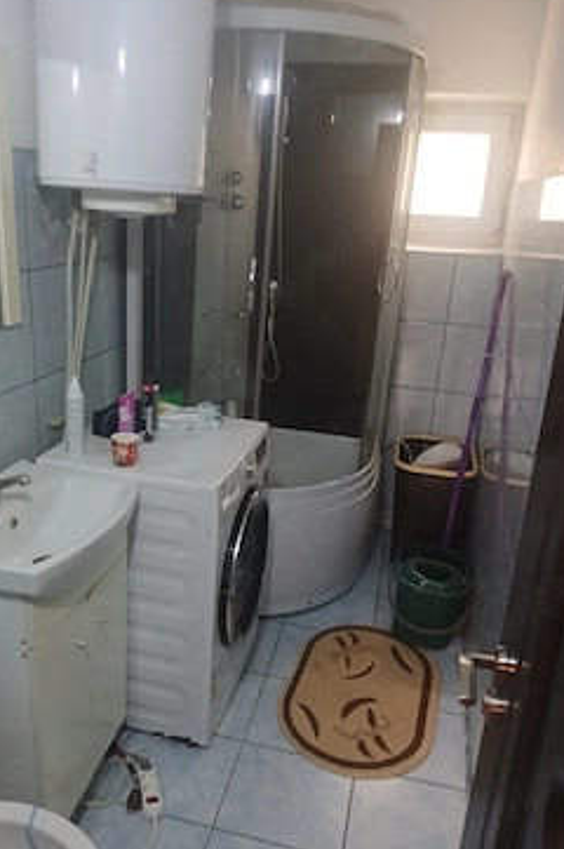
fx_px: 706
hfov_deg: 43.2
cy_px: 454
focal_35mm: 30
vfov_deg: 61.9
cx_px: 216
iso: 500
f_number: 1.8
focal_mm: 3.98
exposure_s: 1/25.1
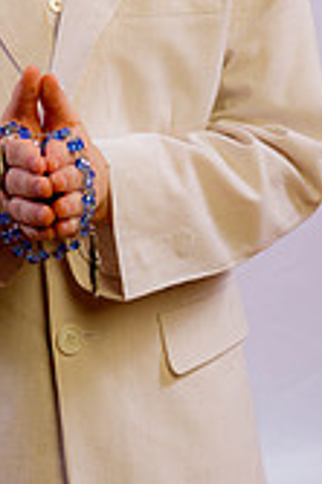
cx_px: 57
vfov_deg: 12.0
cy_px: -133
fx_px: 2245
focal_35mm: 167
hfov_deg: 8.2
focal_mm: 62
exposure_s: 1/200
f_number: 8
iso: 100
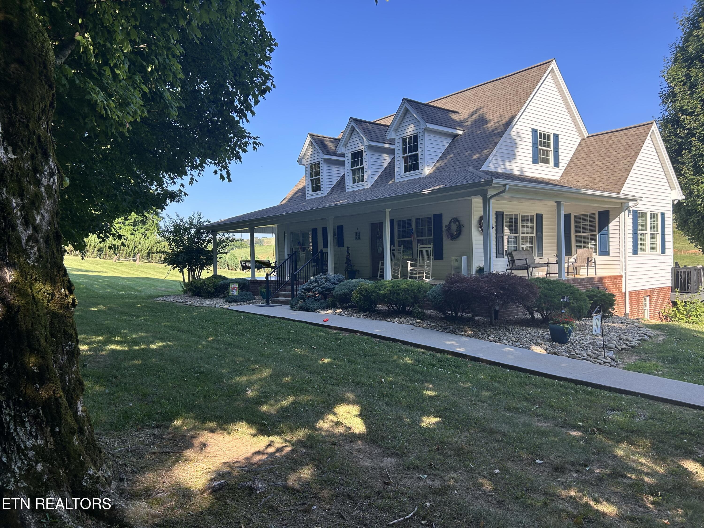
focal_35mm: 26
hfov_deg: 67.3
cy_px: 264
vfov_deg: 53.1
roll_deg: +1.4
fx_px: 529
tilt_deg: -0.3
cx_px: 352
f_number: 1.5
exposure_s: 1/1159
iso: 50
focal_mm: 5.7
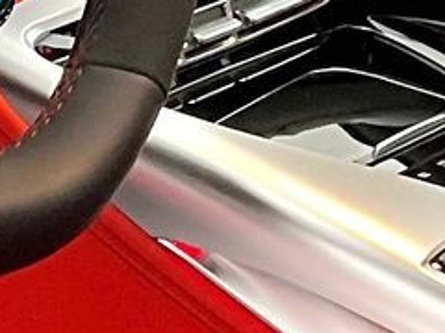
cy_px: -56
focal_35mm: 193
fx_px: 2481
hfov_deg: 9.9
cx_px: -247
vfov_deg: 7.6
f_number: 1.8
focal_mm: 3
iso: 250
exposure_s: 1/60
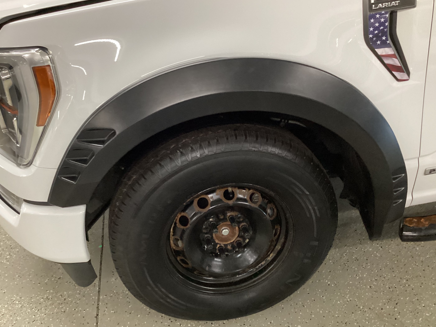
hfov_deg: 51.3
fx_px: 453
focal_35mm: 36
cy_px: 170
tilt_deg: -28.1
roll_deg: +2.9
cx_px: 194
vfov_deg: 39.6
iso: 400
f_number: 2.4
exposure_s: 1/60
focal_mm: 3.3
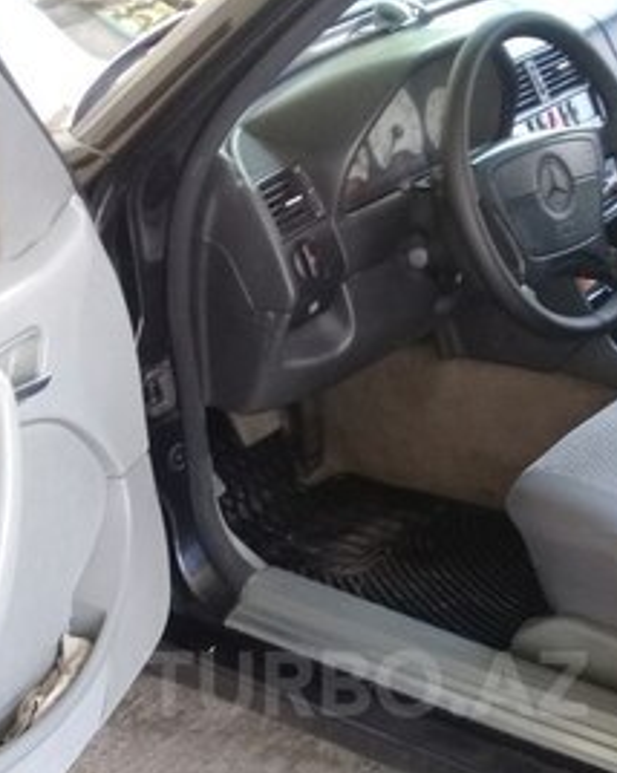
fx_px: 1280
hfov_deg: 27.1
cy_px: 684
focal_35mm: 56
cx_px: 366
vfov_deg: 32.1
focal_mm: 3.3
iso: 80
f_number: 2.2
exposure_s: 1/33
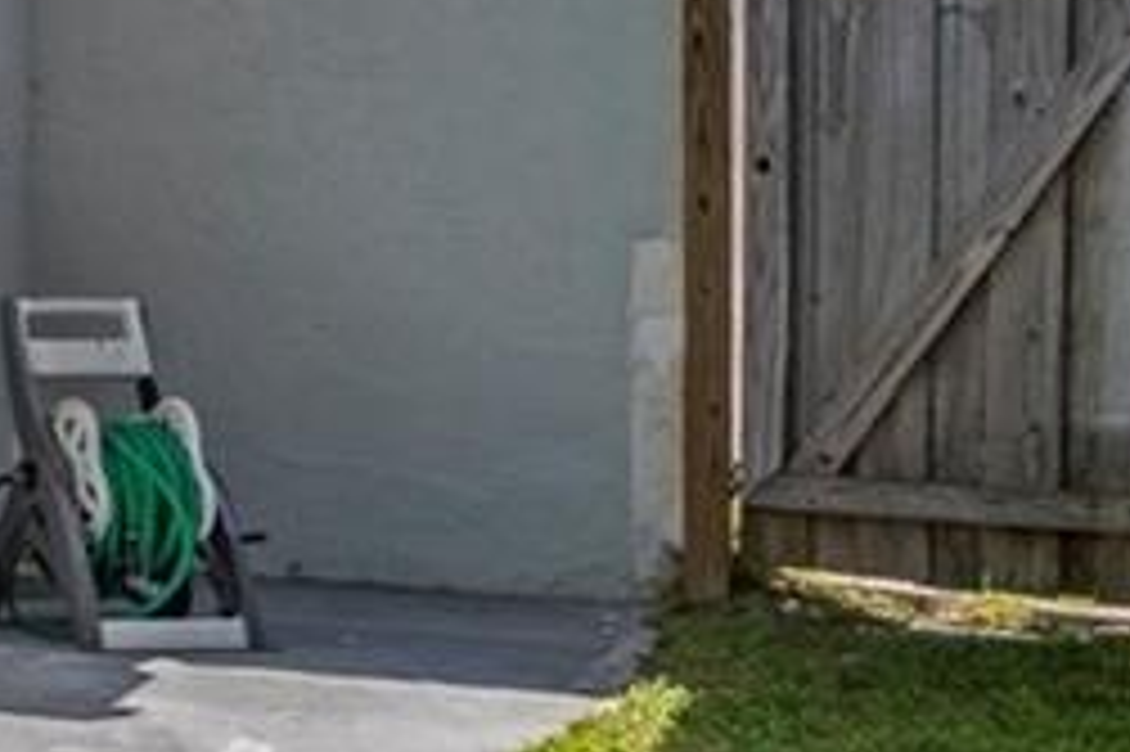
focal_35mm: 121
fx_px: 3795
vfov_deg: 11.3
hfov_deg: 12.0
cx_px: -1895
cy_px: 239
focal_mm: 19
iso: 320
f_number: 9
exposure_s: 1/250
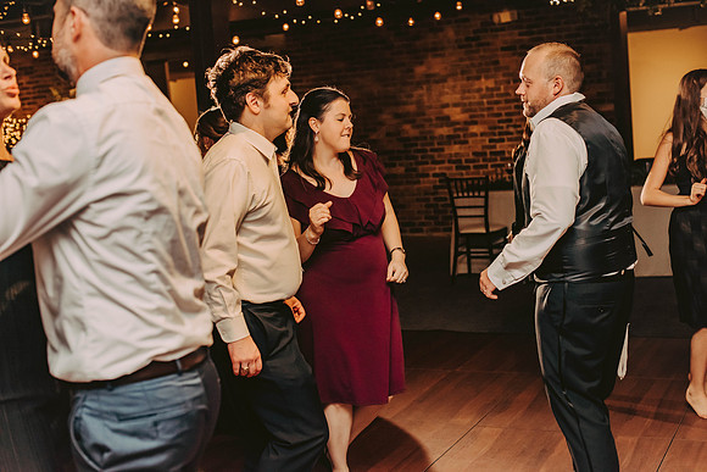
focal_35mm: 50
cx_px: 354
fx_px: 982
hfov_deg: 39.6
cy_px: 236
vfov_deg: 27.0
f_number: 3.2
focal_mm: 50
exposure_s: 1/200
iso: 2000
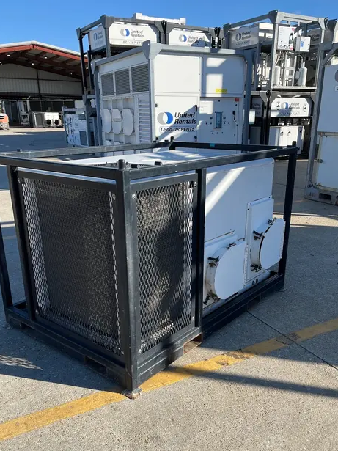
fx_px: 404
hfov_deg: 45.4
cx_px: 180
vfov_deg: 58.0
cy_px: 266
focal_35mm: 31
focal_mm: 5.1
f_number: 1.6
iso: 50
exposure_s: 1/2222
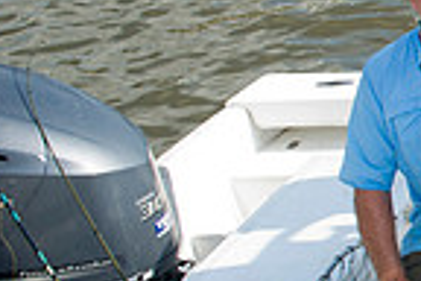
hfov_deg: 15.7
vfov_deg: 12.9
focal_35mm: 105
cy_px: 23
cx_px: 827
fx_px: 1228
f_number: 8
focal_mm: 26
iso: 125
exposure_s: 1/250
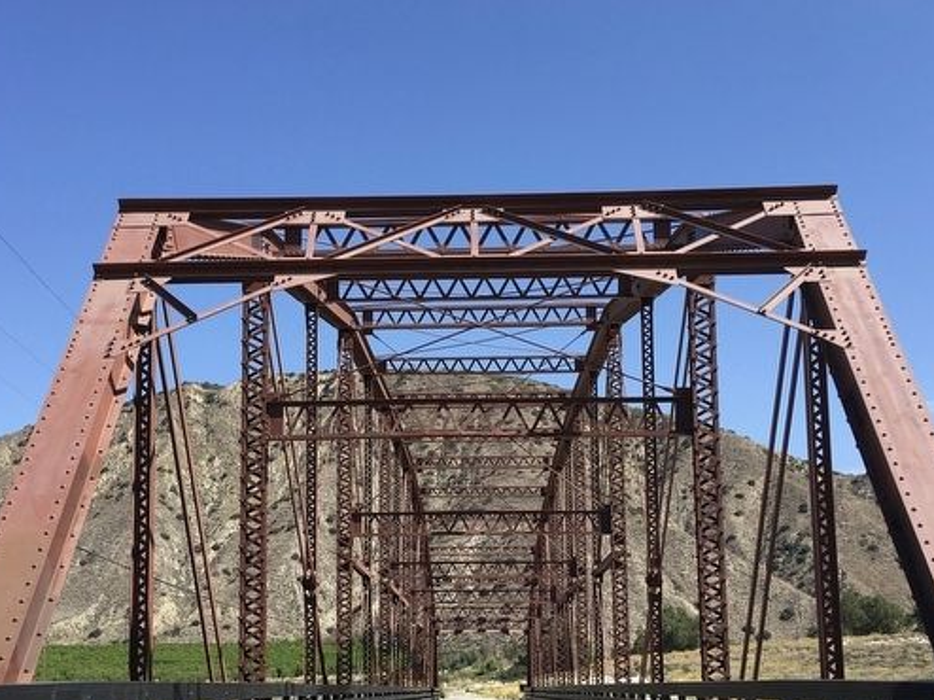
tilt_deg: +7.7
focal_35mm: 47
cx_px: 429
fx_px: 1268
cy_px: 507
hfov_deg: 40.4
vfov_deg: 30.4
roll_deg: +0.0
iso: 25
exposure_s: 1/1083
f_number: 2.2
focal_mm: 4.15
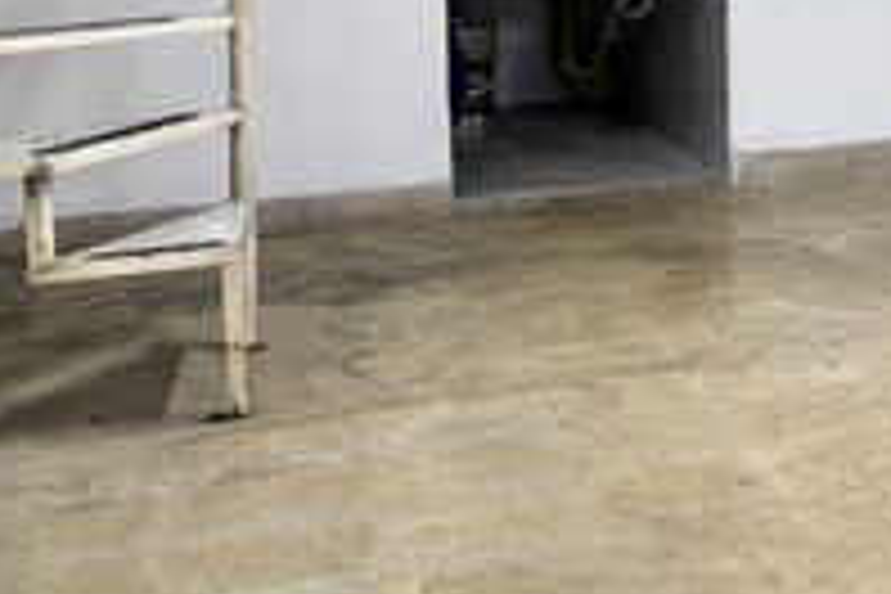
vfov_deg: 14.5
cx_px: 1483
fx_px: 2252
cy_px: -153
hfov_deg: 18.6
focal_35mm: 91
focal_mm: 5.96
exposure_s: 1/60
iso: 80
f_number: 1.6
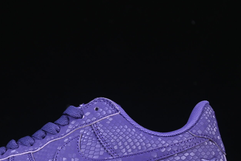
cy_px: 138
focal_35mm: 154
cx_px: 67
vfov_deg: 8.9
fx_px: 1031
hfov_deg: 13.3
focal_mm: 50
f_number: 6.3
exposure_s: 1/60
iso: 160
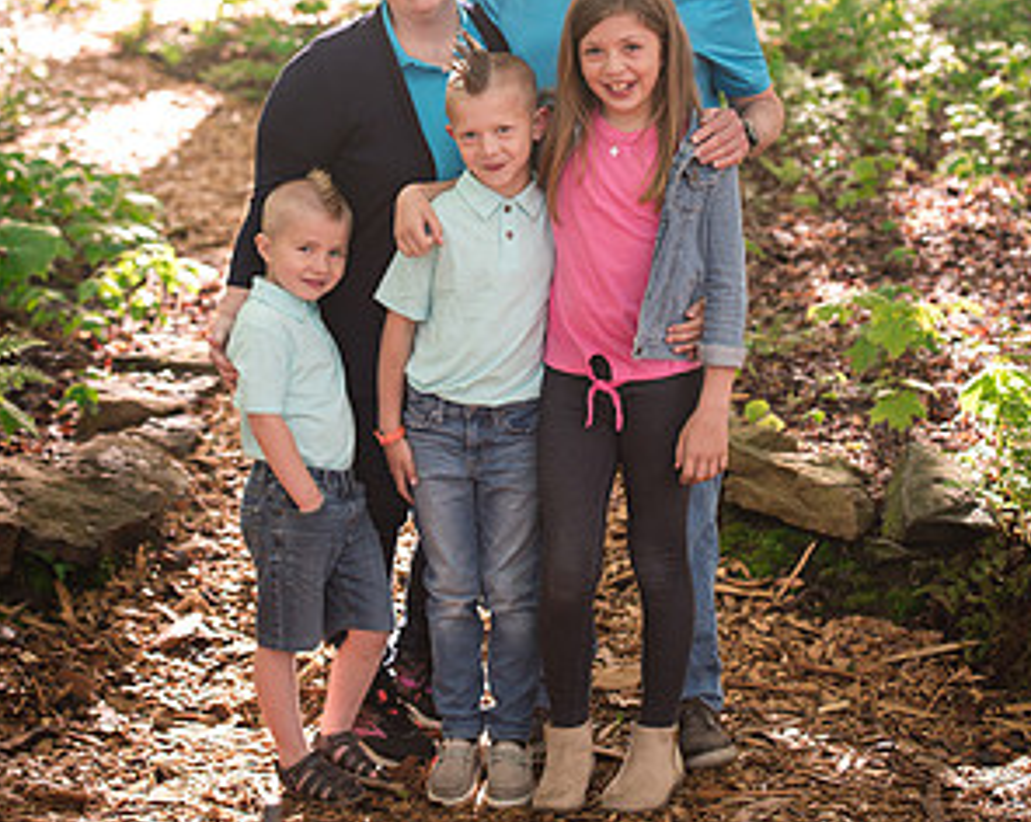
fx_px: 3047
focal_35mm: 100
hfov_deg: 19.2
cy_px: 160
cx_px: 519
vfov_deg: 15.3
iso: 640
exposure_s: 1/250
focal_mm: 70
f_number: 3.5
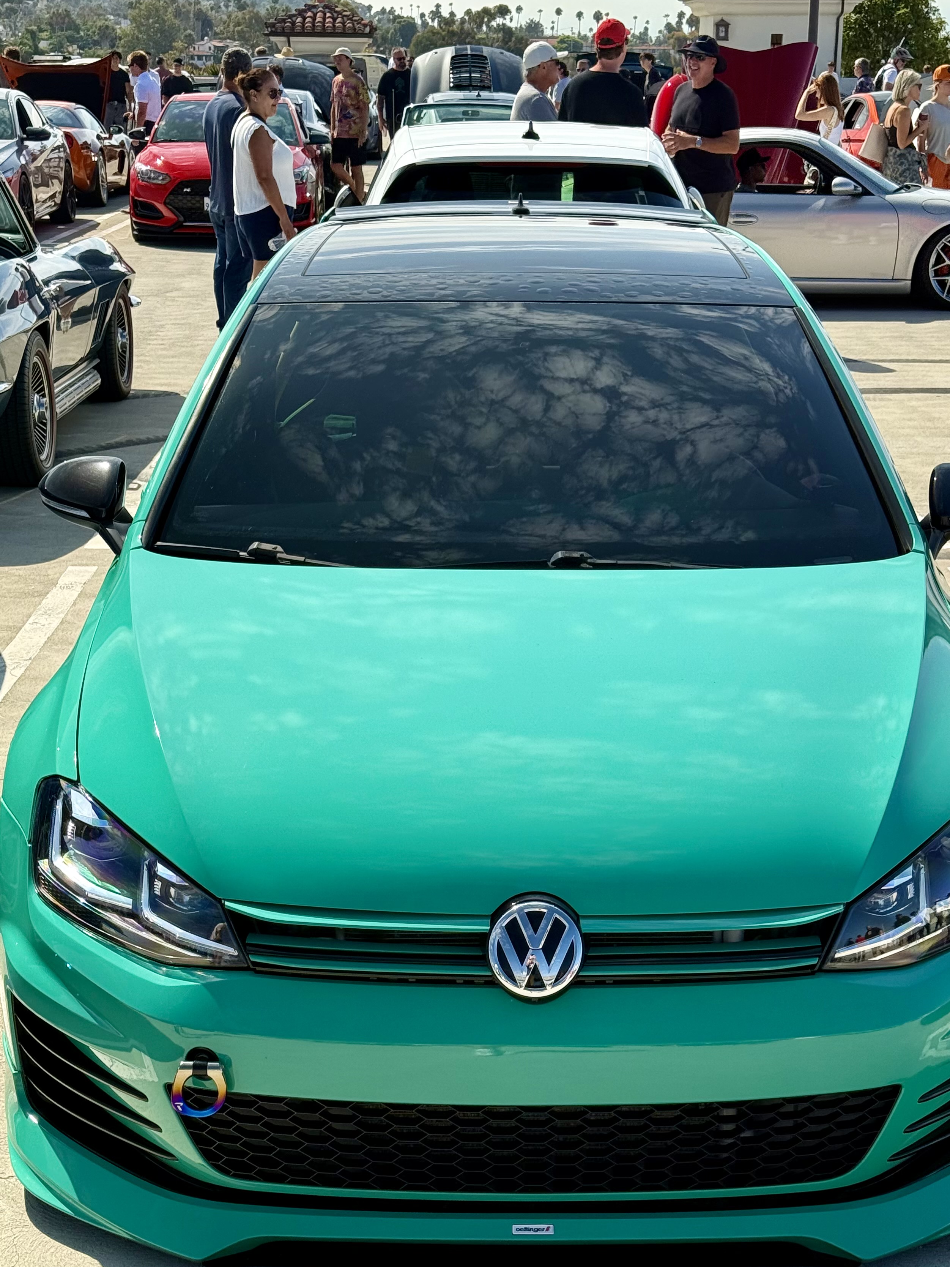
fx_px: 2122
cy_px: 756
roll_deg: -0.9
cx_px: 537
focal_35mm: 58
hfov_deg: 25.2
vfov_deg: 33.1
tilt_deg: -18.5
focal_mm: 6.76
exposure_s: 1/2033
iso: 80
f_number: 1.78
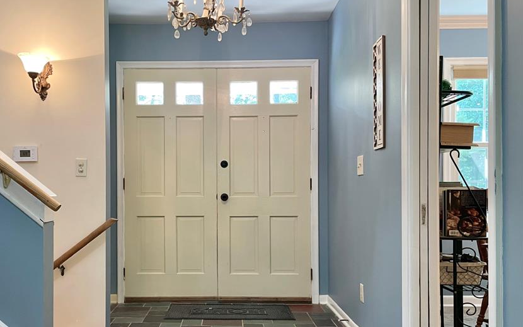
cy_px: 196
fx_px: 485
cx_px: 202
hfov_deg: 56.1
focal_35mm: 34
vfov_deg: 37.1
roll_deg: -0.1
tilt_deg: -0.9
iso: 125
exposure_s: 1/60
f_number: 1.6
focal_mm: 4.2
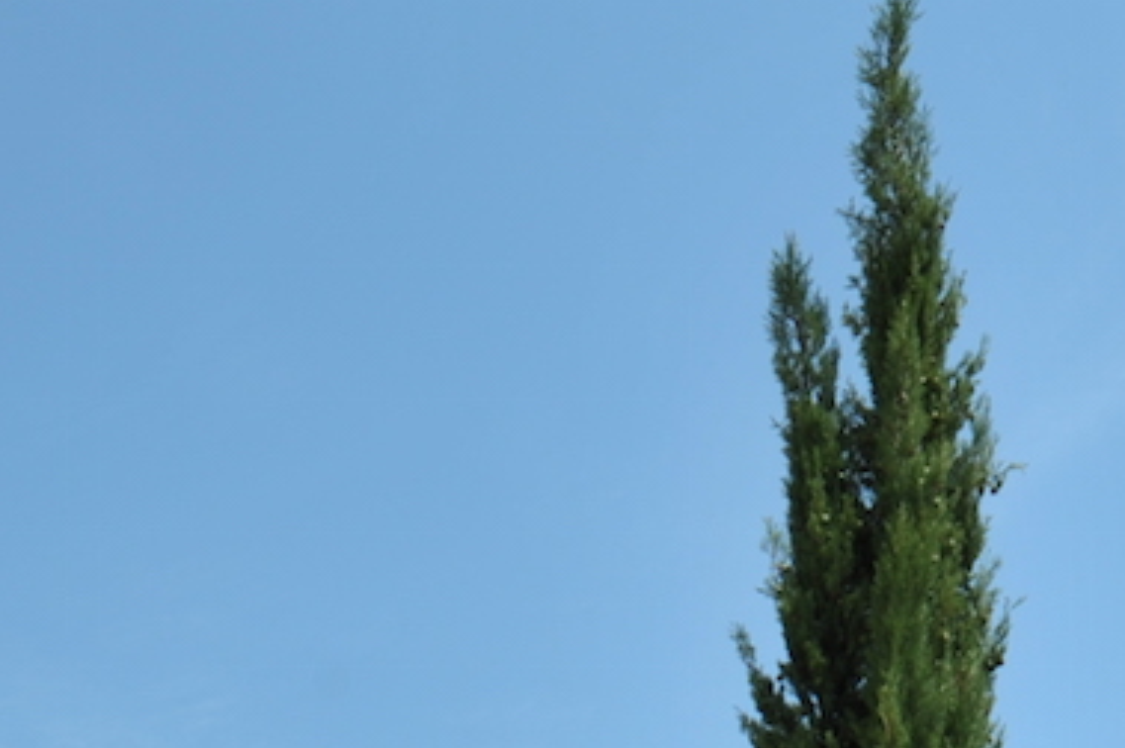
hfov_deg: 33.1
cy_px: 1546
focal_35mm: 60
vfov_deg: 16.5
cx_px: 349
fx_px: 1873
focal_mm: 14
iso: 200
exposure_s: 1/320
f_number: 9
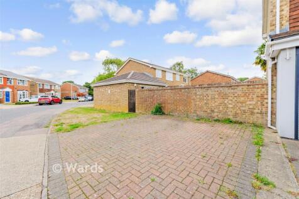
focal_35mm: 14
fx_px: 116
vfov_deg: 81.2
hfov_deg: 104.3
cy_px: 100
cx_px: 150
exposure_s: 1/200
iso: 100
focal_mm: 14
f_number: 8
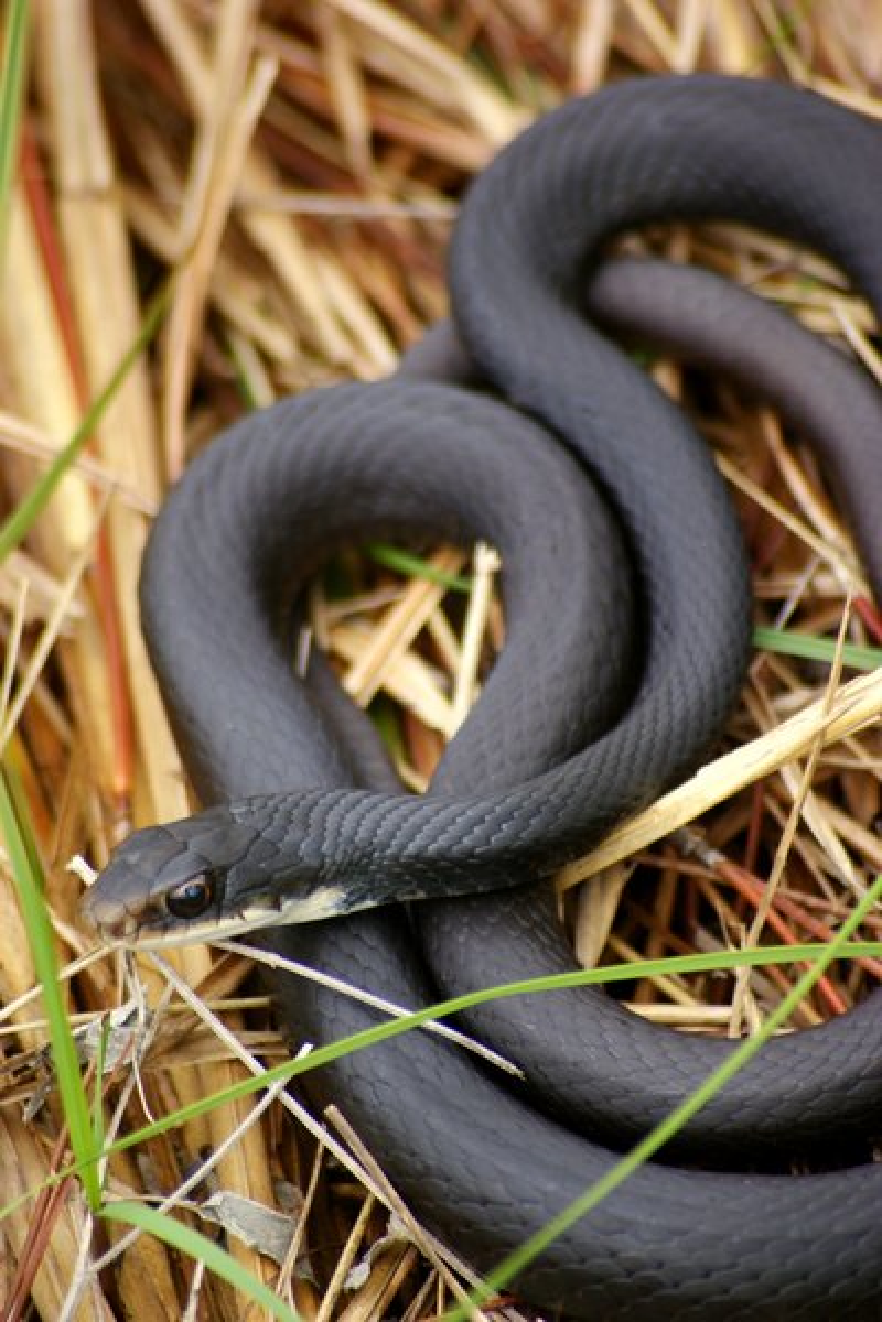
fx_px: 12678
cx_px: 441
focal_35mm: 345
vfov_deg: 6.0
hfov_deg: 4.0
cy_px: 661
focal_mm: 230
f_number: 5.6
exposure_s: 1/250
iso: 400
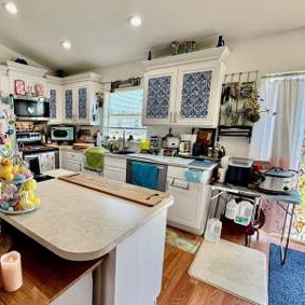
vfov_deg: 72.1
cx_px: 93
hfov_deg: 69.3
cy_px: 162
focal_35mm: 21
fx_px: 209
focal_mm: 2.22
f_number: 2.2
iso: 80
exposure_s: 1/99
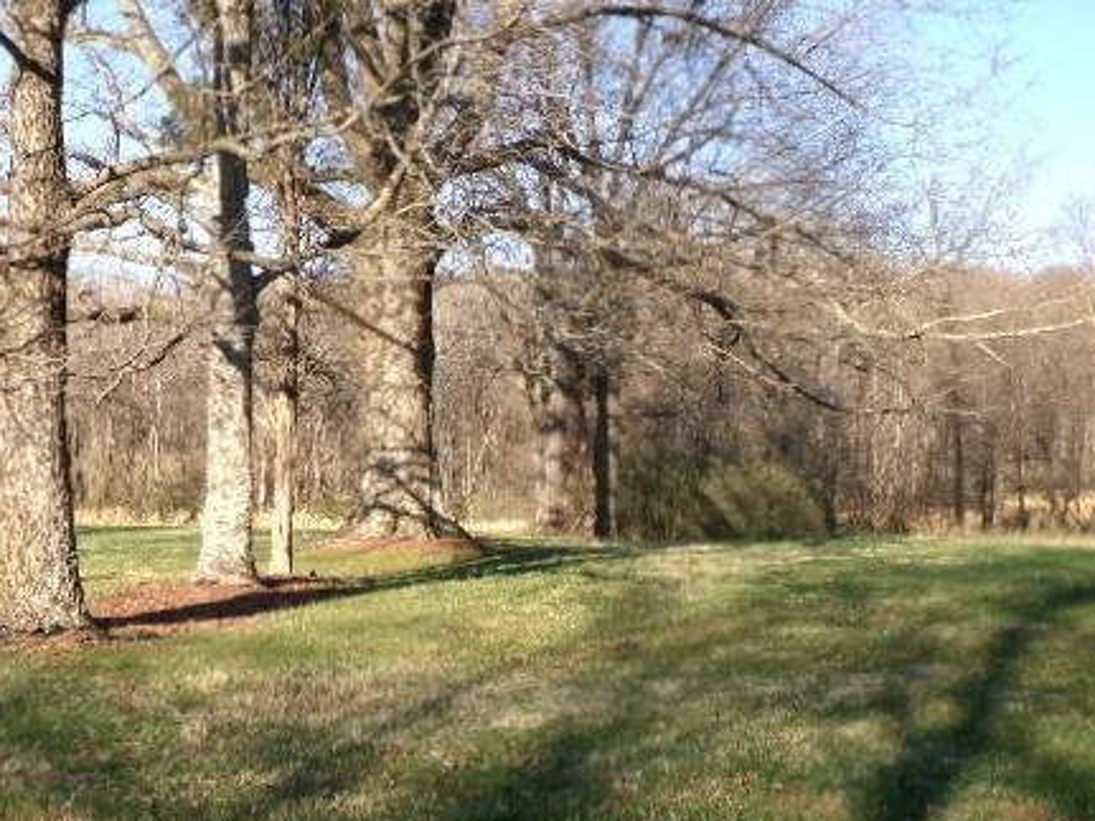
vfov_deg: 26.5
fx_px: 1739
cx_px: 297
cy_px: 366
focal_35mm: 55
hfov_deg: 34.3
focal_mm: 6.6
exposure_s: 1/42
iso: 100
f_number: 11.85
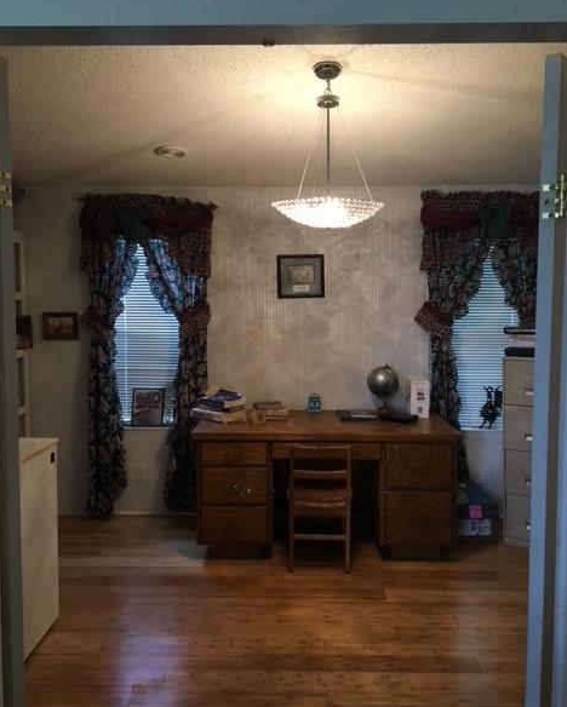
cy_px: 344
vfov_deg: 57.1
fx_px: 650
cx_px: 285
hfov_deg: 47.2
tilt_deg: -3.1
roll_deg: -0.4
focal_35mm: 31
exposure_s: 1/30
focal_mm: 4.15
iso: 40
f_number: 2.2
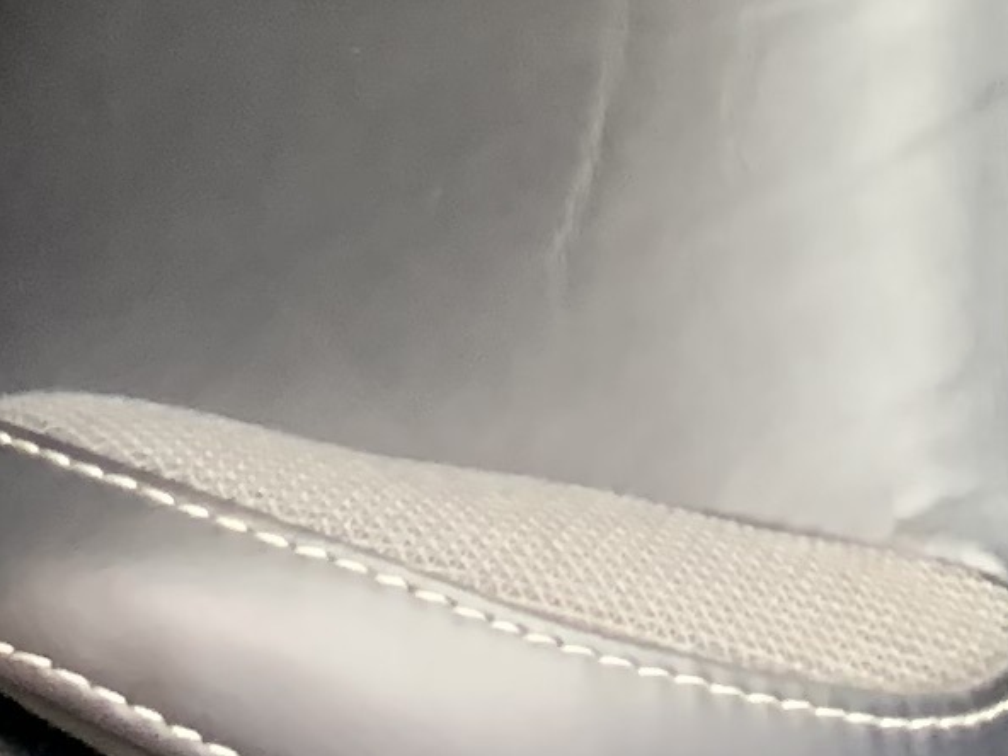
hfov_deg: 10.4
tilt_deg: -24.3
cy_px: -1815
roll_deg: +0.3
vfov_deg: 7.1
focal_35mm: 177
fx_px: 5154
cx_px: -860
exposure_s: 1/60
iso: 320
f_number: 1.8
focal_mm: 4.25
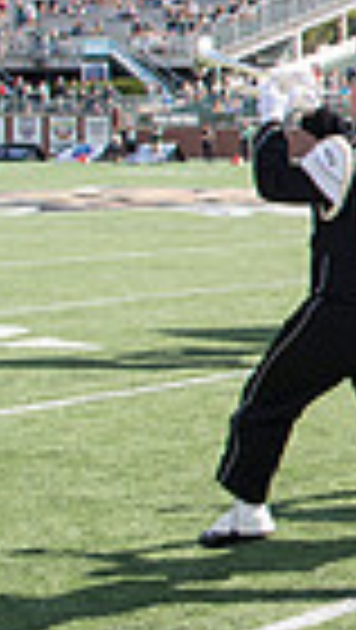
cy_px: 146
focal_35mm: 104
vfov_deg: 20.4
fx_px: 1741
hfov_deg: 9.1
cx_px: 1104
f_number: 5.6
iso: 200
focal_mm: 24
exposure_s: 1/500
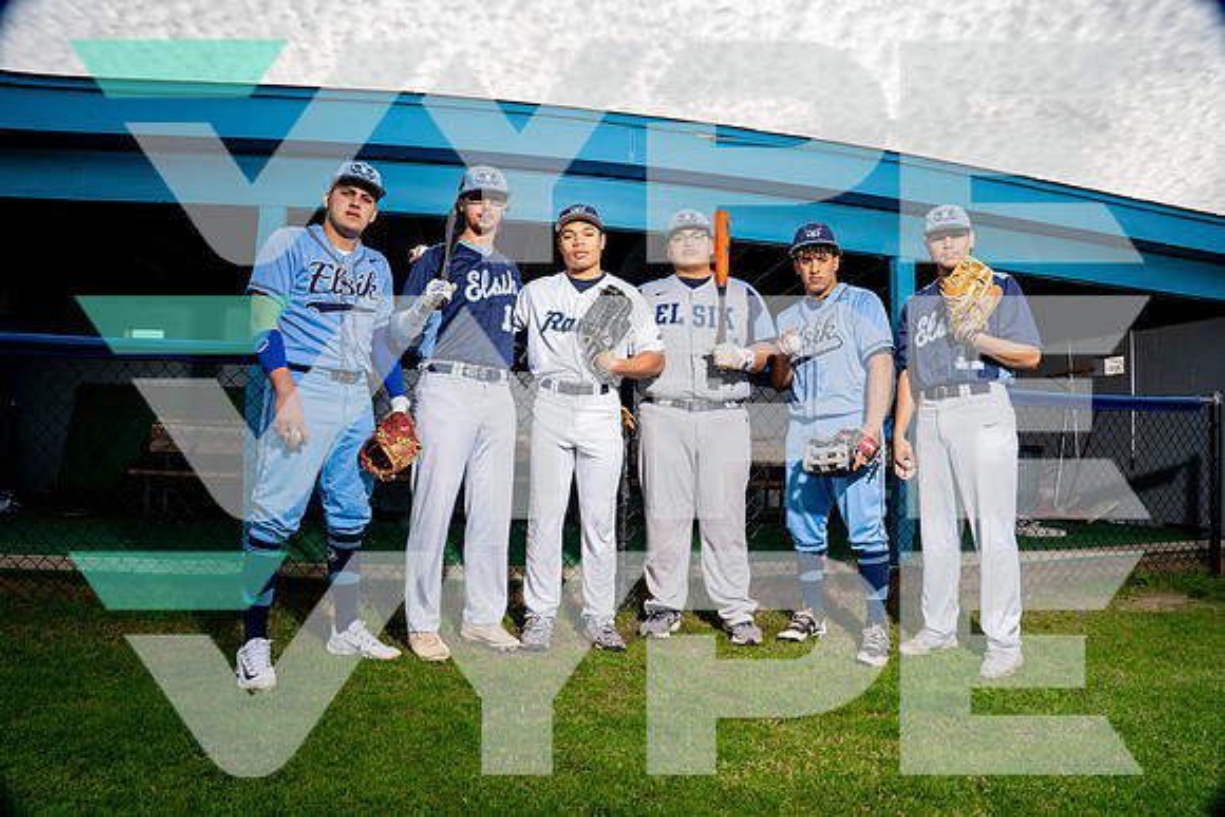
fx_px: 681
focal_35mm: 20
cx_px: 612
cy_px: 408
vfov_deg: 62.0
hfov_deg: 84.0
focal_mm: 20
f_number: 8
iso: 160
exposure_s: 1/250
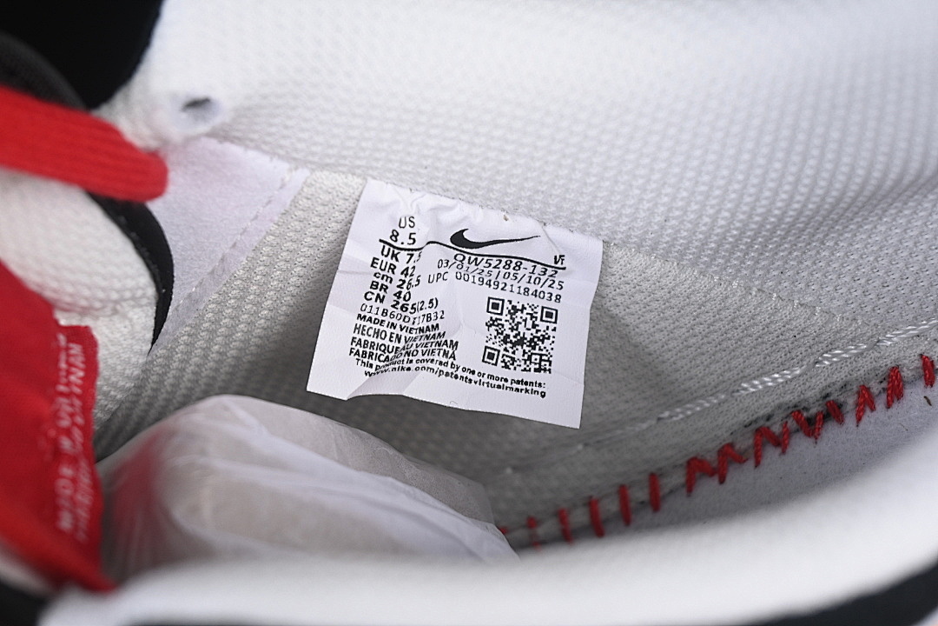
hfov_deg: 27.0
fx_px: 1954
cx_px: 469
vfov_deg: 18.2
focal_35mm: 75
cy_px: 313
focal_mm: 50
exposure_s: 1/60
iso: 160
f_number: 6.3
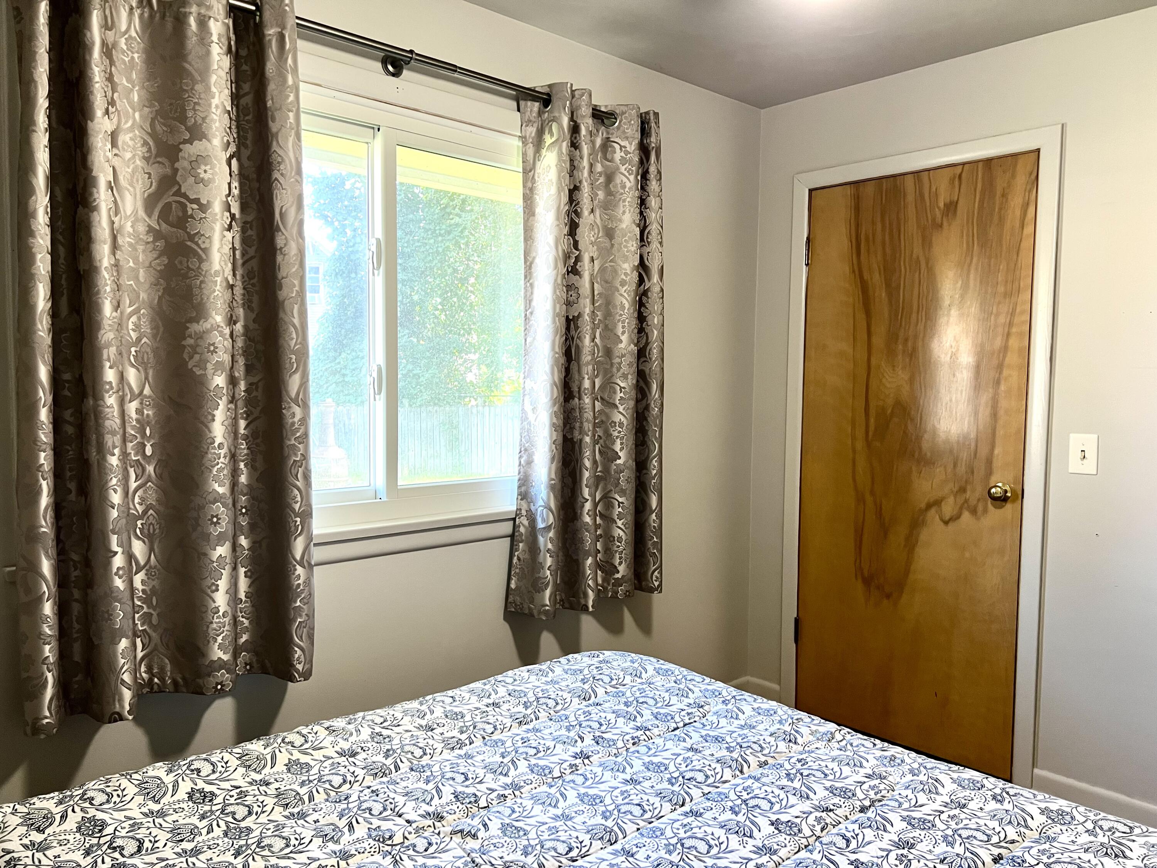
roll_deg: -1.3
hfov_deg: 67.3
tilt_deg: -1.9
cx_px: 578
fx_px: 869
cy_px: 434
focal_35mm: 26
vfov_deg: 53.1
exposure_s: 1/60
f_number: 1.5
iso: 125
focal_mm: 5.7
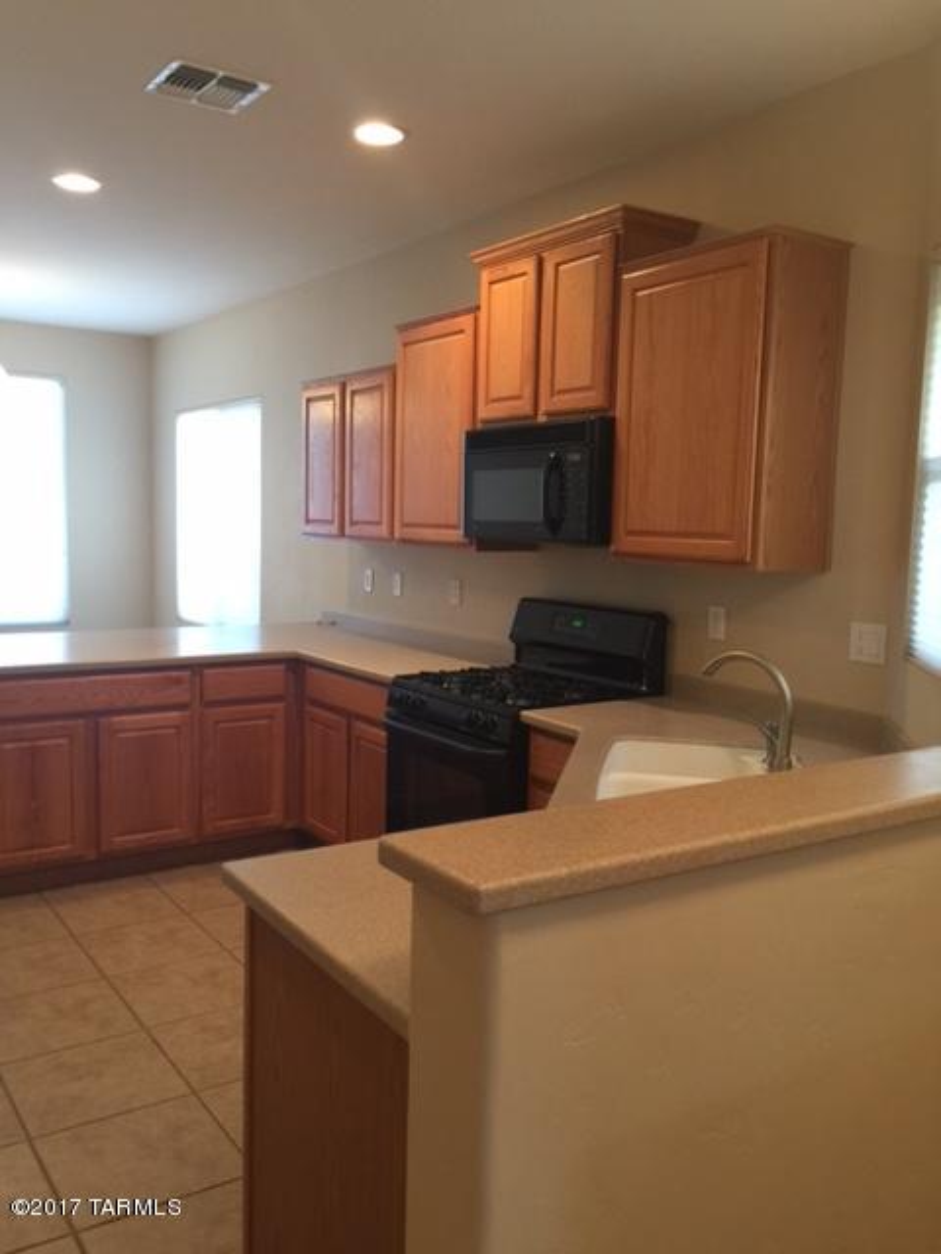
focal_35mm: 29
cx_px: 470
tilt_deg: -4.6
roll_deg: -1.5
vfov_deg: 61.7
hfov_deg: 48.2
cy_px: 627
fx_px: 1051
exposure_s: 1/15
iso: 80
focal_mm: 4.15
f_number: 2.2
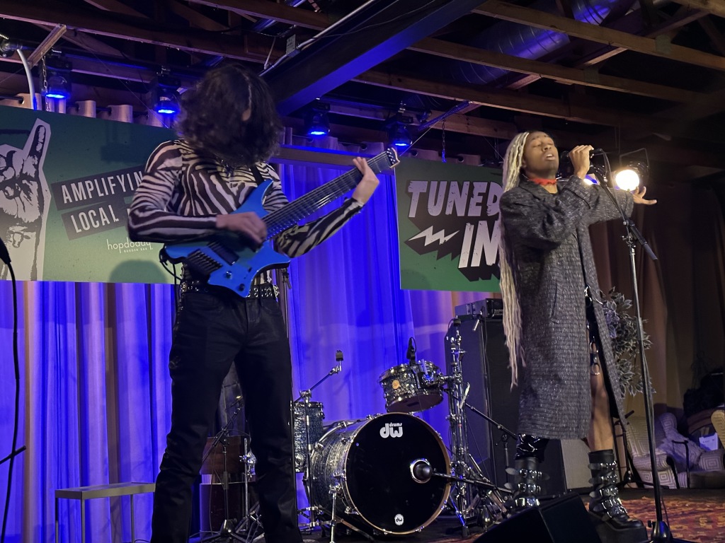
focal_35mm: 48
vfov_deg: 30.3
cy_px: 272
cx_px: 362
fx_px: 1005
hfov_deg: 39.7
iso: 640
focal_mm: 6.86
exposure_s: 1/27
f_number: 1.78
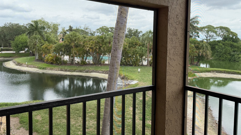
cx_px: 121
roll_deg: -0.6
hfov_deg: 69.8
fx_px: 173
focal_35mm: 27
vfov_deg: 42.7
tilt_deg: -2.9
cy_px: 53
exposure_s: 1/2000
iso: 100
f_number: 1.78
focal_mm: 6.76
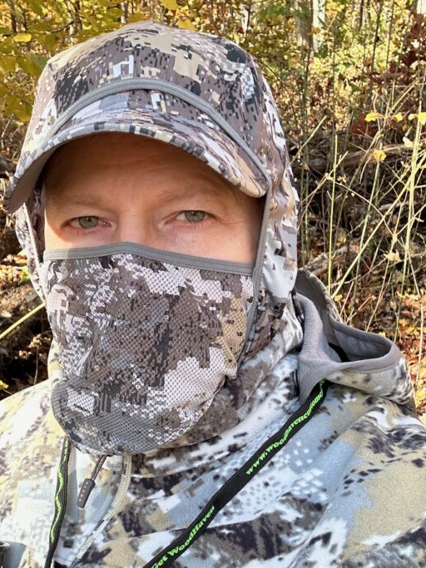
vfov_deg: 42.0
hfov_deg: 31.9
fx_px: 739
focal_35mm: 45
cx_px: 144
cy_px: 327
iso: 80
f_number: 1.9
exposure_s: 1/114
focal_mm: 2.69
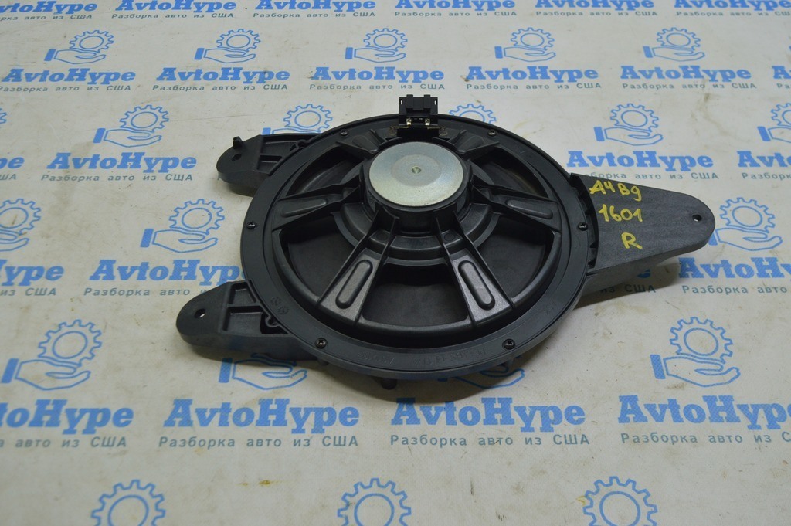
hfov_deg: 53.2
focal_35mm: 36
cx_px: 396
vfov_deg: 36.8
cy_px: 263
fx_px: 790
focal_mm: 24
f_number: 5.6
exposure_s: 1/40
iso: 400
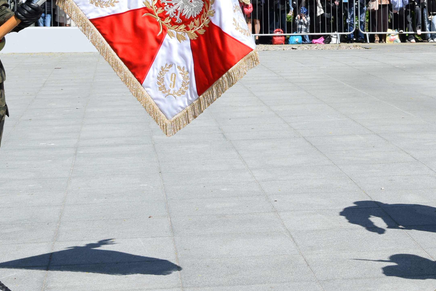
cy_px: 7
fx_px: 1441
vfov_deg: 11.4
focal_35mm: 119
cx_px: 422
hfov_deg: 16.9
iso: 200
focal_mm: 38
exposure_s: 1/400
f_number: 10
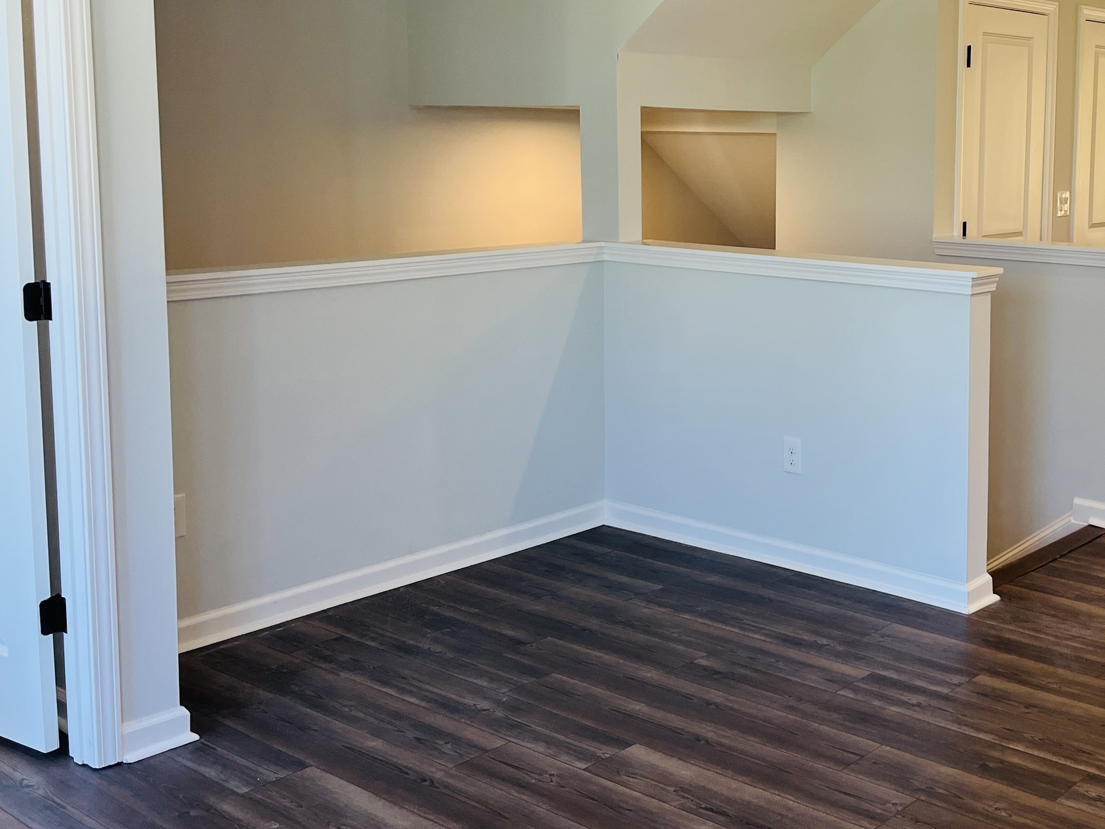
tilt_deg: -6.7
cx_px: 847
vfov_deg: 33.4
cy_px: 297
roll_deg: -0.3
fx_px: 1373
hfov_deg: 42.3
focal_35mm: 43
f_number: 1.6
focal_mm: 5.1
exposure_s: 1/120
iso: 64
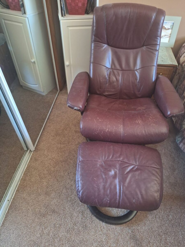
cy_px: 124
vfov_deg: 73.9
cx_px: 92
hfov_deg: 58.9
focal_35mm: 23
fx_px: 164
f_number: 1.8
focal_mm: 5.54
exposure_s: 1/20
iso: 500
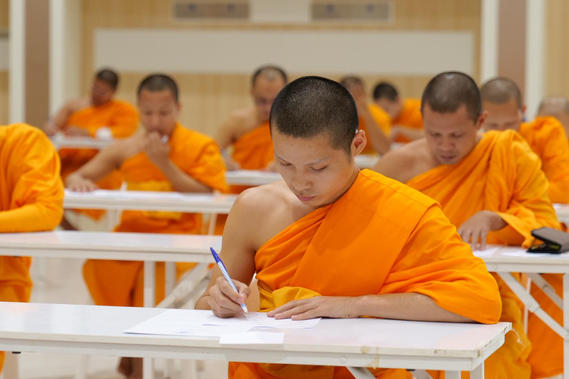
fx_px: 2070
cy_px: 190
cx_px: 285
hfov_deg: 15.6
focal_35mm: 131
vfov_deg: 10.5
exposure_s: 1/400
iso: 4000
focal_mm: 105
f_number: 4.5
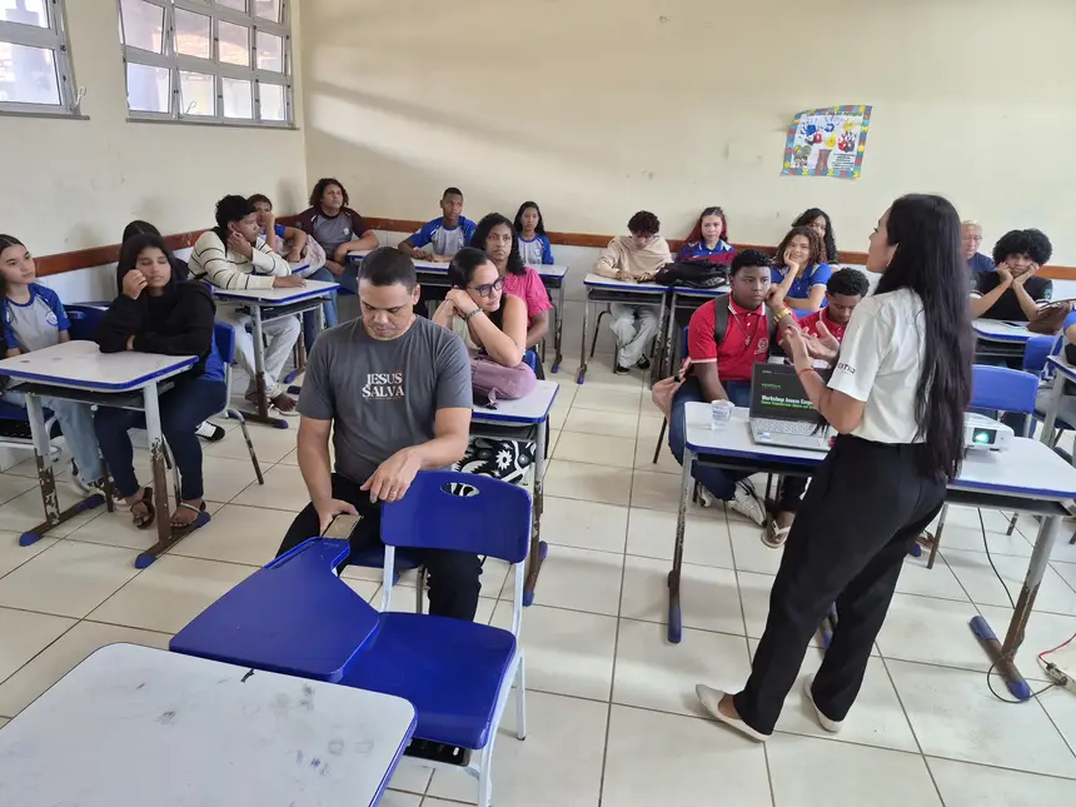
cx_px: 538
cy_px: 404
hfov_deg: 73.9
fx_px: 715
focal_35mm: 23
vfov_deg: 58.9
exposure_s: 1/120
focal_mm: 5.4
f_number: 1.8
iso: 320
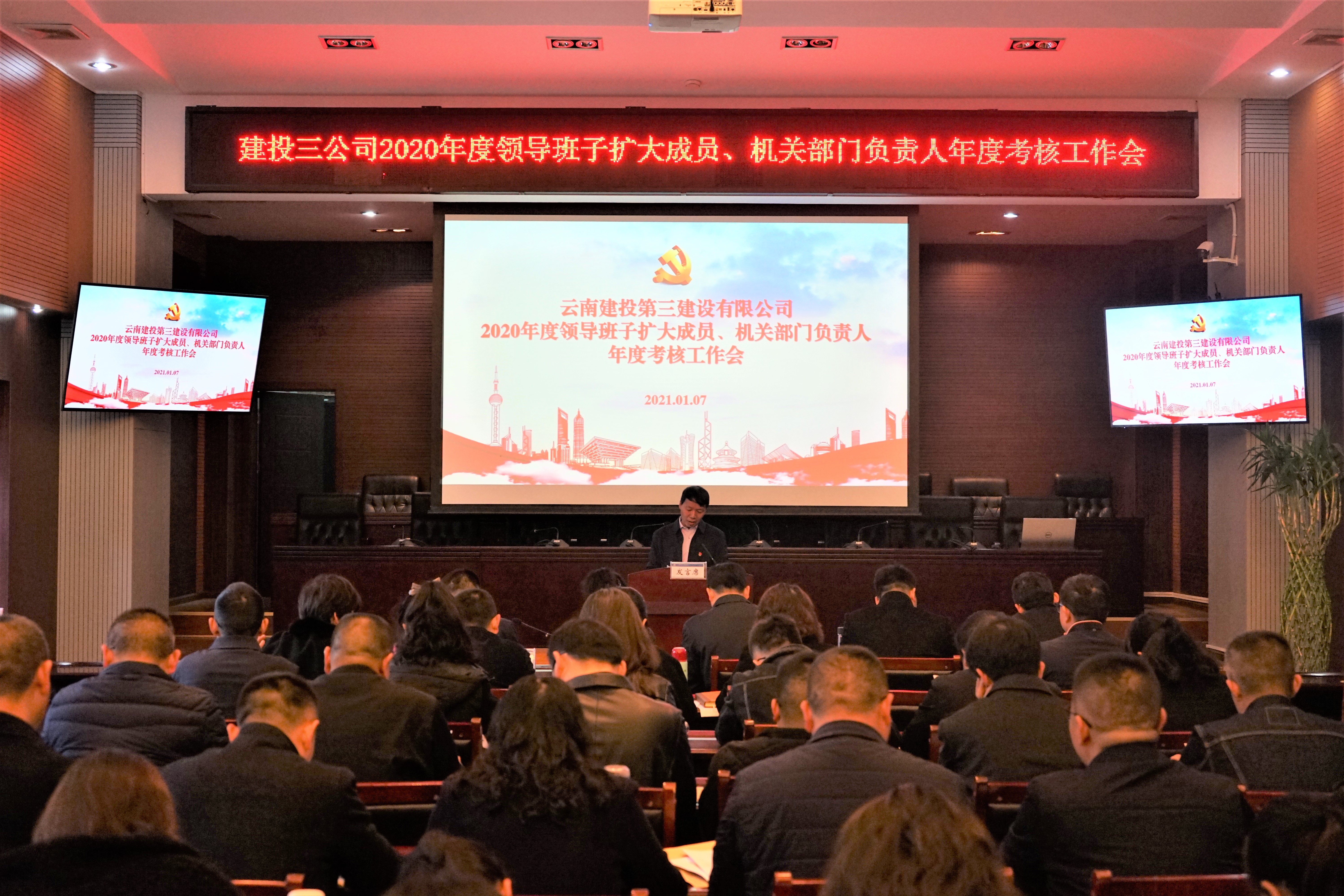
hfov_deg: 41.1
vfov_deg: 28.1
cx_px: 672
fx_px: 1792
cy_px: 448
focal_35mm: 48
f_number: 4.5
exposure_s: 1/160
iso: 2000
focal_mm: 48
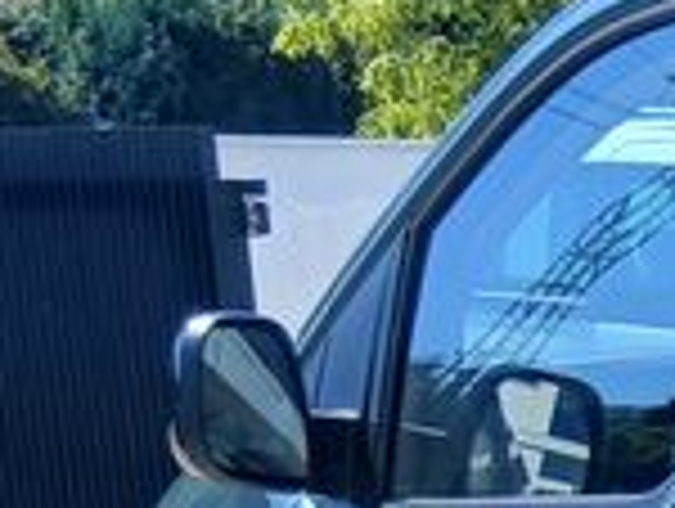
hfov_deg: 9.1
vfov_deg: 7.9
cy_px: 1128
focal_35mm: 177
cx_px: 1994
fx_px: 3457
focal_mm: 3.98
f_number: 1.8
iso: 20
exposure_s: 1/253
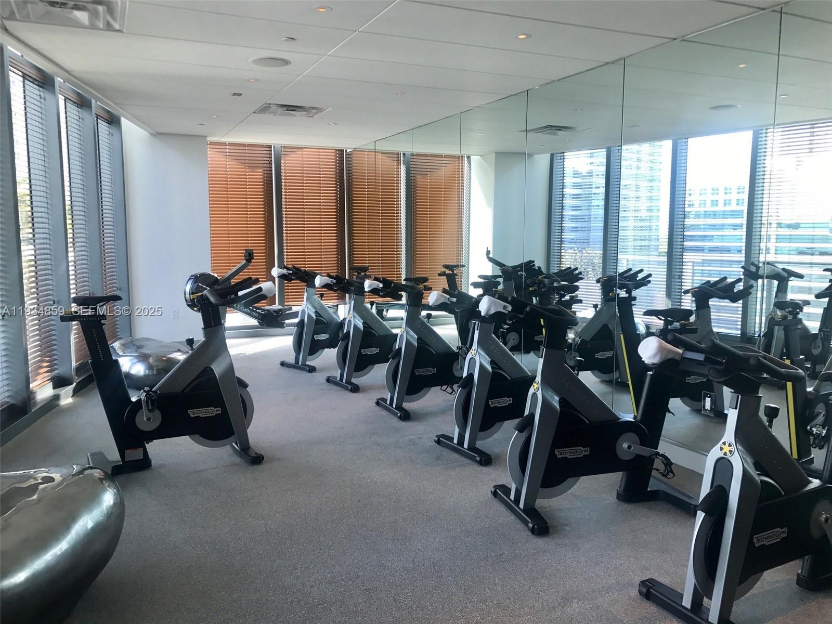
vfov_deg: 49.7
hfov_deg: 63.4
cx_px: 416
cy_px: 312
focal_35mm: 28
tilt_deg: -6.7
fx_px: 673
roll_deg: +0.2
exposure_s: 1/60
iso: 25
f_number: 1.8
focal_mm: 3.99
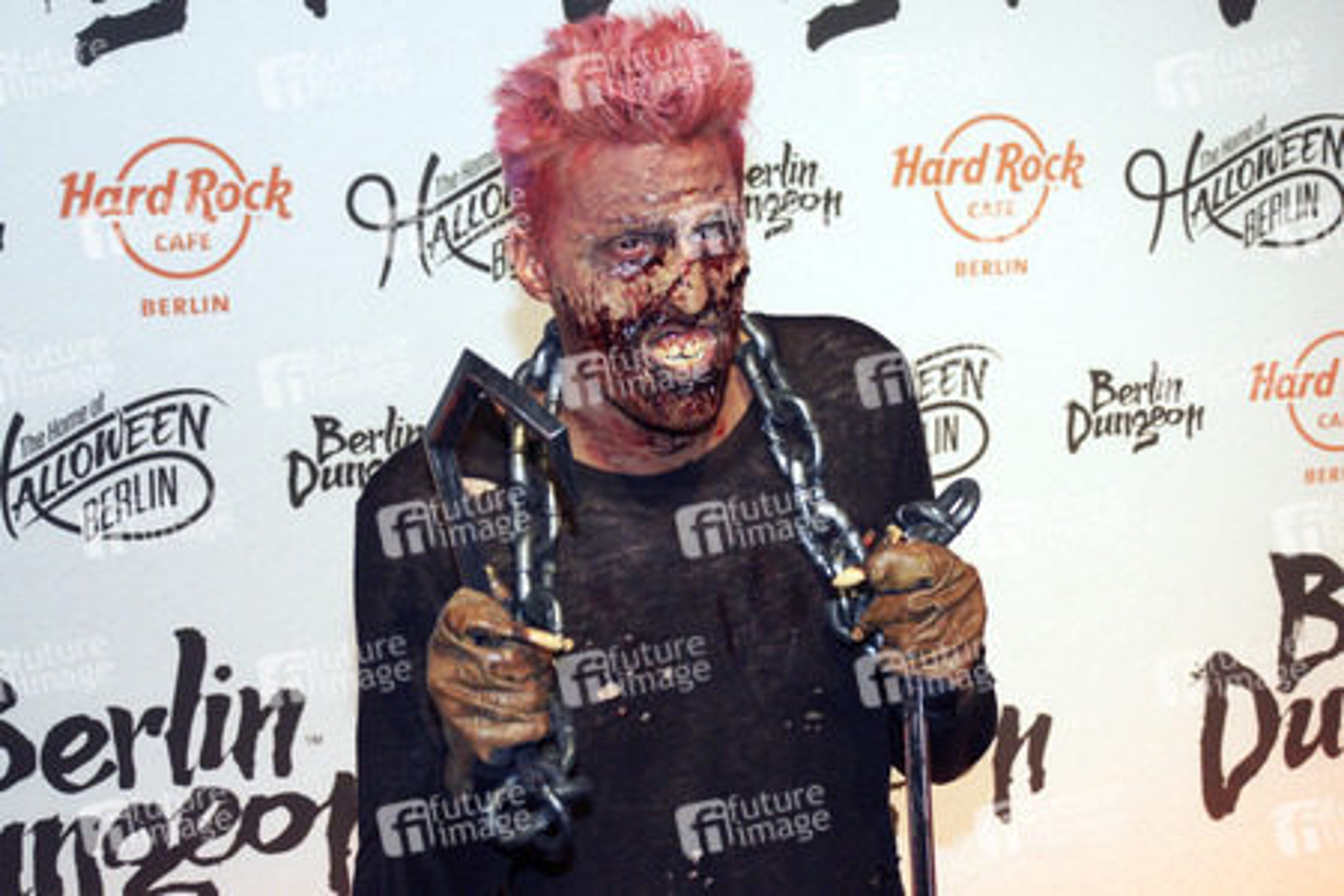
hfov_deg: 24.6
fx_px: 3080
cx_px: 672
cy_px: 448
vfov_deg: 16.6
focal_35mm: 82
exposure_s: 1/400
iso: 1250
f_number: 5.6
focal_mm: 55
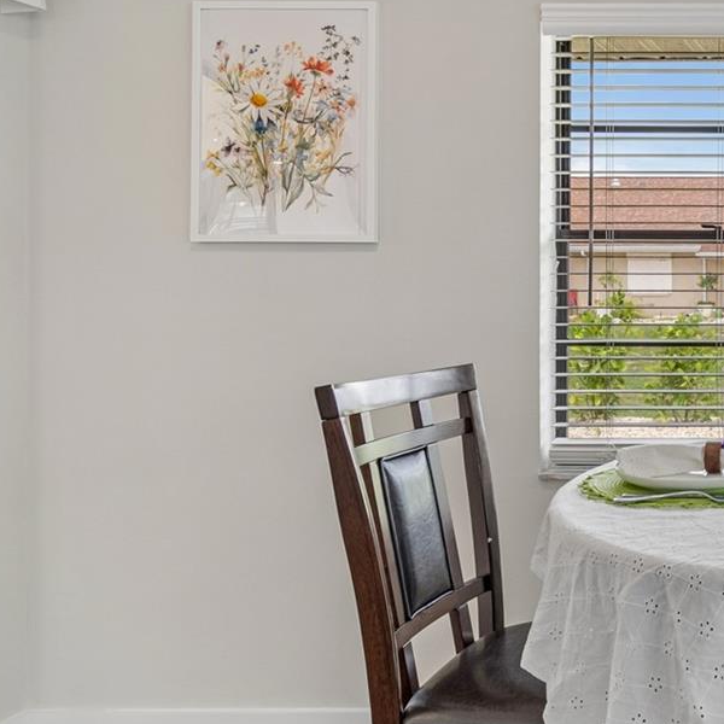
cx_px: 876
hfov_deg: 36.7
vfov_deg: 48.2
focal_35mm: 34
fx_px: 805
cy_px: 299
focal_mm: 10
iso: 100
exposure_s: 1/50
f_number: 7.1
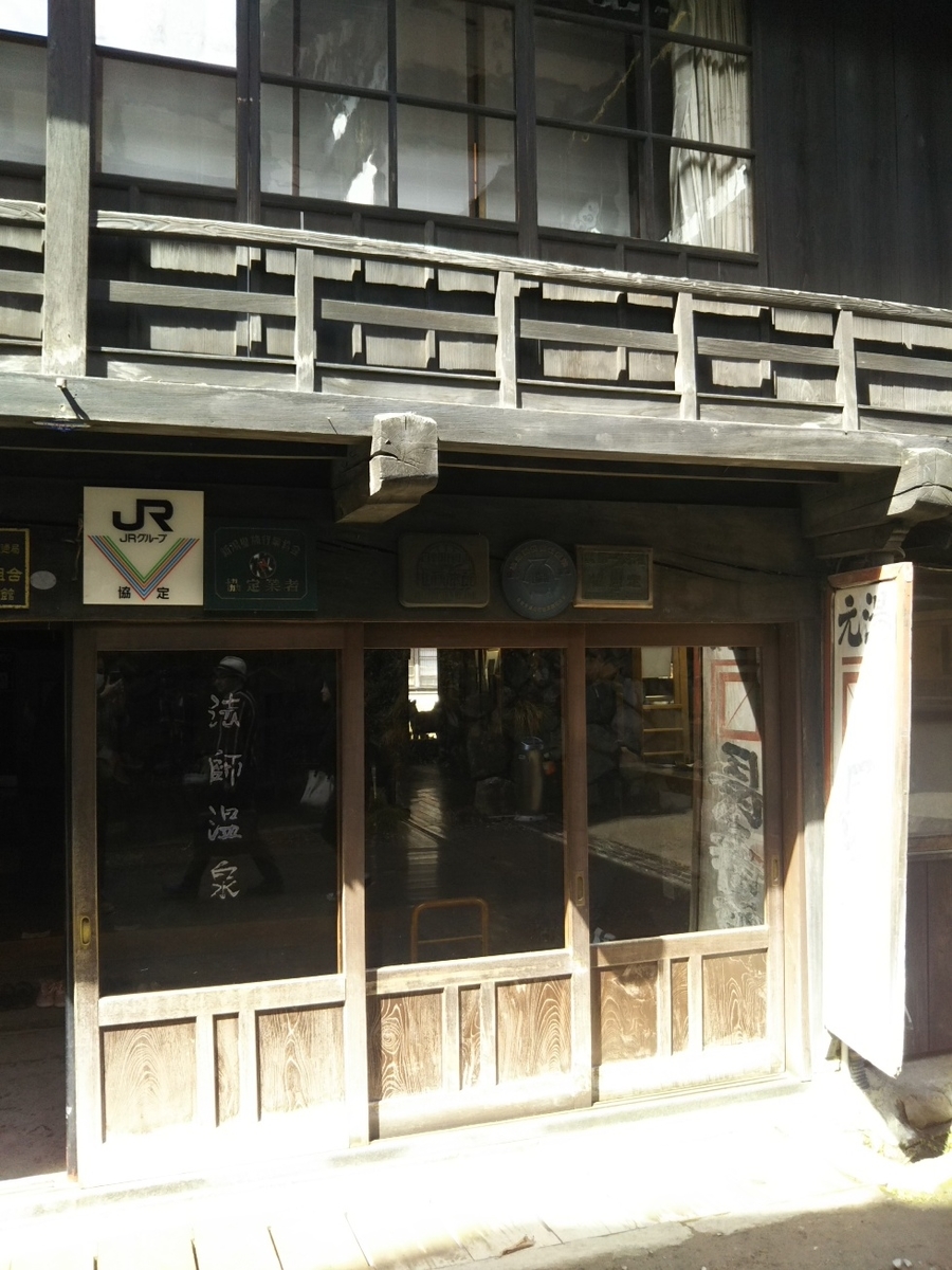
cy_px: 635
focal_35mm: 30
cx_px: 476
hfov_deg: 46.8
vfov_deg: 60.0
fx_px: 1100
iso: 32
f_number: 2.2
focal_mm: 4
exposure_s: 1/120
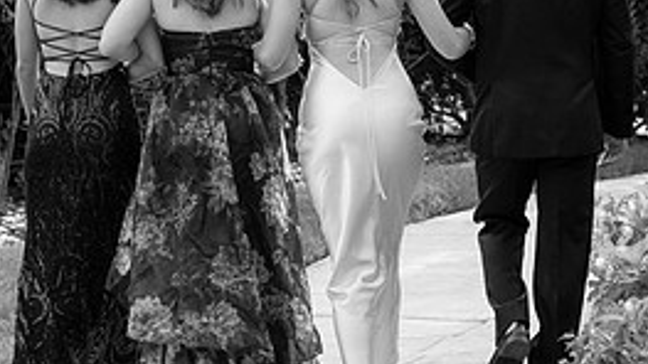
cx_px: 411
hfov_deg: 13.9
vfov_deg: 7.8
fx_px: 2664
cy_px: 82
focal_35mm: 155
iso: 1250
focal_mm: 67
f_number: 6
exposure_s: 1/2000
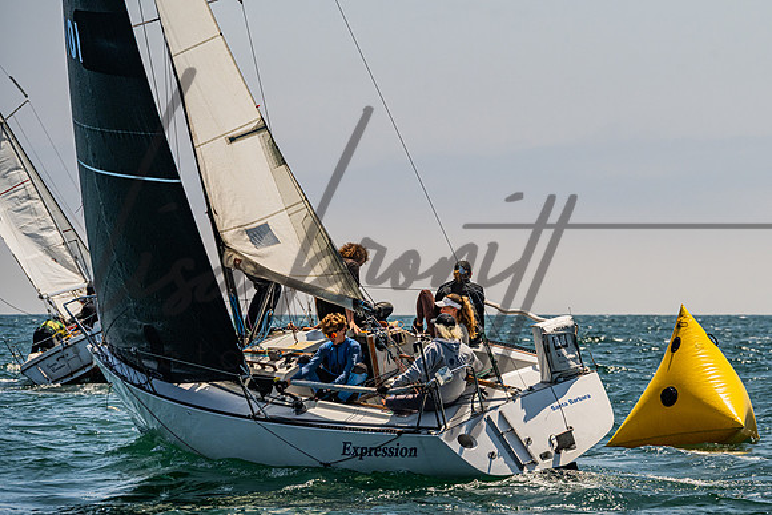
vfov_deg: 5.4
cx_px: 490
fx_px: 5507
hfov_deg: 8.0
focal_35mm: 257
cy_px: 253
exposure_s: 1/4000
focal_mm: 200
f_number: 8
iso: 500
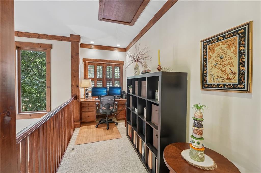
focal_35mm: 14
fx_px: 101
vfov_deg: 81.1
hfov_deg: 104.3
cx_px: 130
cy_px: 86
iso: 320
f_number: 8
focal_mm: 14
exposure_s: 1/5
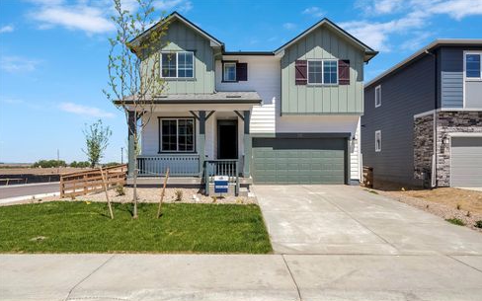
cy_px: 163
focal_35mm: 23
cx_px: 243
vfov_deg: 52.9
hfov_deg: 77.2
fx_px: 302
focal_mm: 22
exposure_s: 1/320
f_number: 8
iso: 200
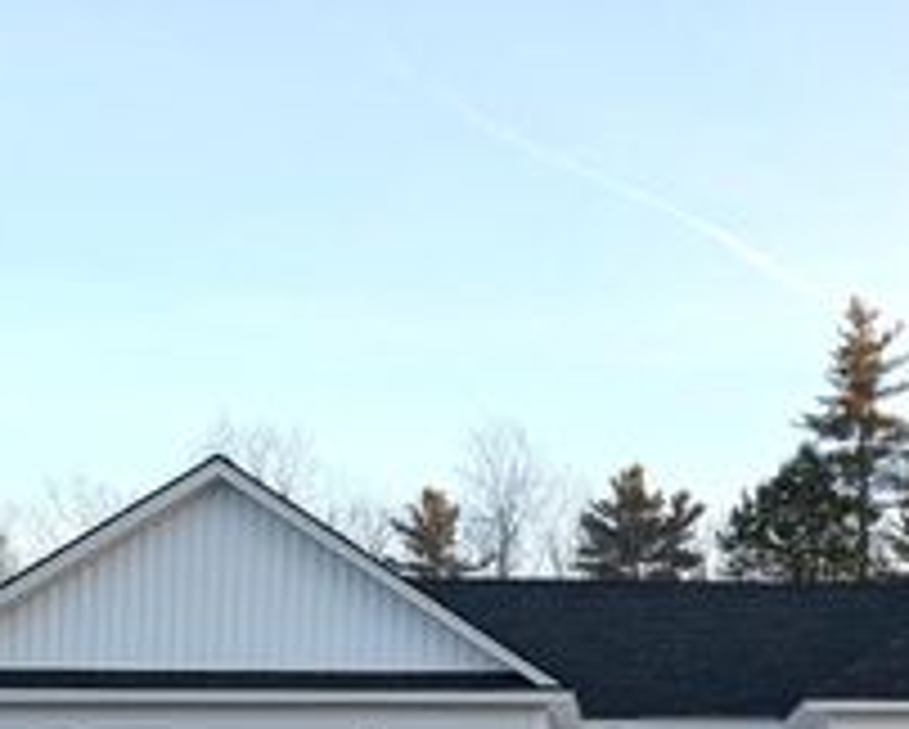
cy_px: 662
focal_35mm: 58
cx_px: 792
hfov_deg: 31.2
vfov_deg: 25.4
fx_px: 1562
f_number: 1.68
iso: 26
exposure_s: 1/189
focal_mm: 6.9
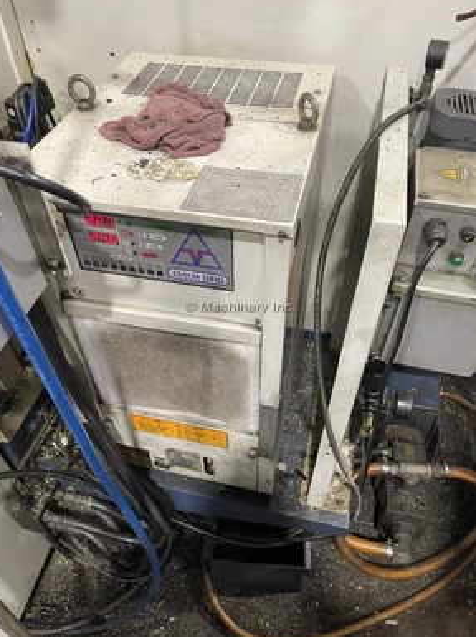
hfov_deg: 53.0
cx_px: 236
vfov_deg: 67.3
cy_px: 324
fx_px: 477
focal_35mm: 26
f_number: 1.6
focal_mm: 5.1
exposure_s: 1/60
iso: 125
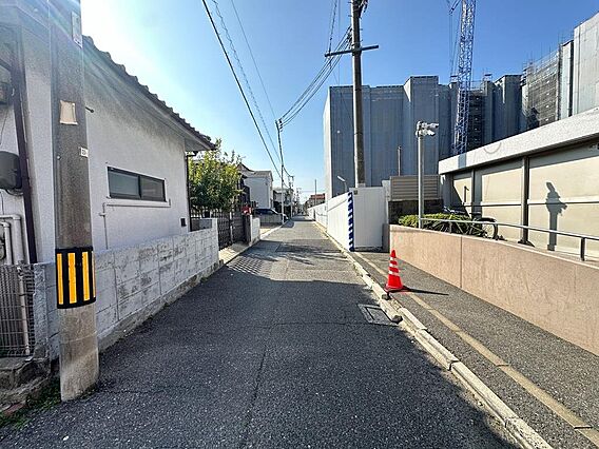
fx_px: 242
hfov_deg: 102.1
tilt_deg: -3.6
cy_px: 224
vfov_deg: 85.7
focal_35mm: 14
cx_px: 300
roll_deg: +1.3
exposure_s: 1/465
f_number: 2.2
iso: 40
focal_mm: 2.22
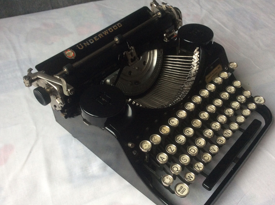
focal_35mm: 38
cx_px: 142
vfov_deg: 37.6
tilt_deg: -47.8
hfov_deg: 49.0
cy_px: 106
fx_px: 301
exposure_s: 1/25
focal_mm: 3.3
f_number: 2.4
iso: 50
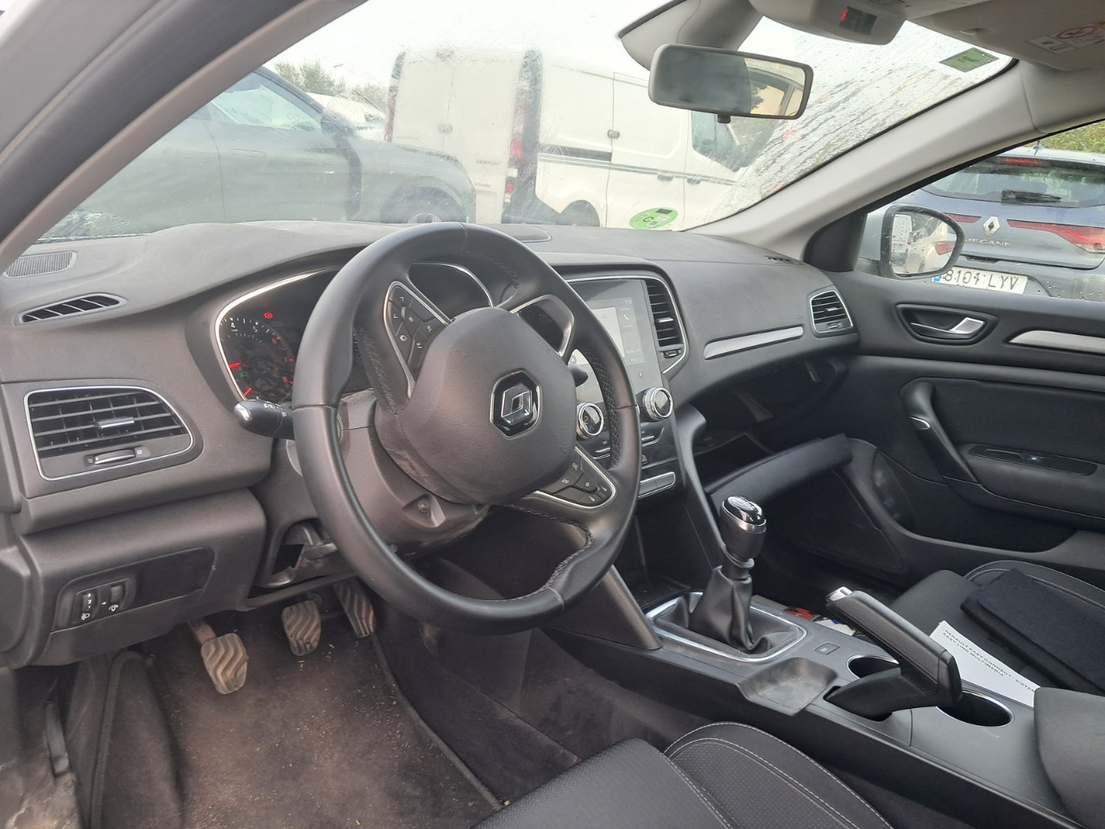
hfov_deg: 65.3
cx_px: 552
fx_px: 862
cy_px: 414
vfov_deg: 51.4
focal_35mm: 27
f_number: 1.8
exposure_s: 1/50
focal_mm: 4
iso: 50
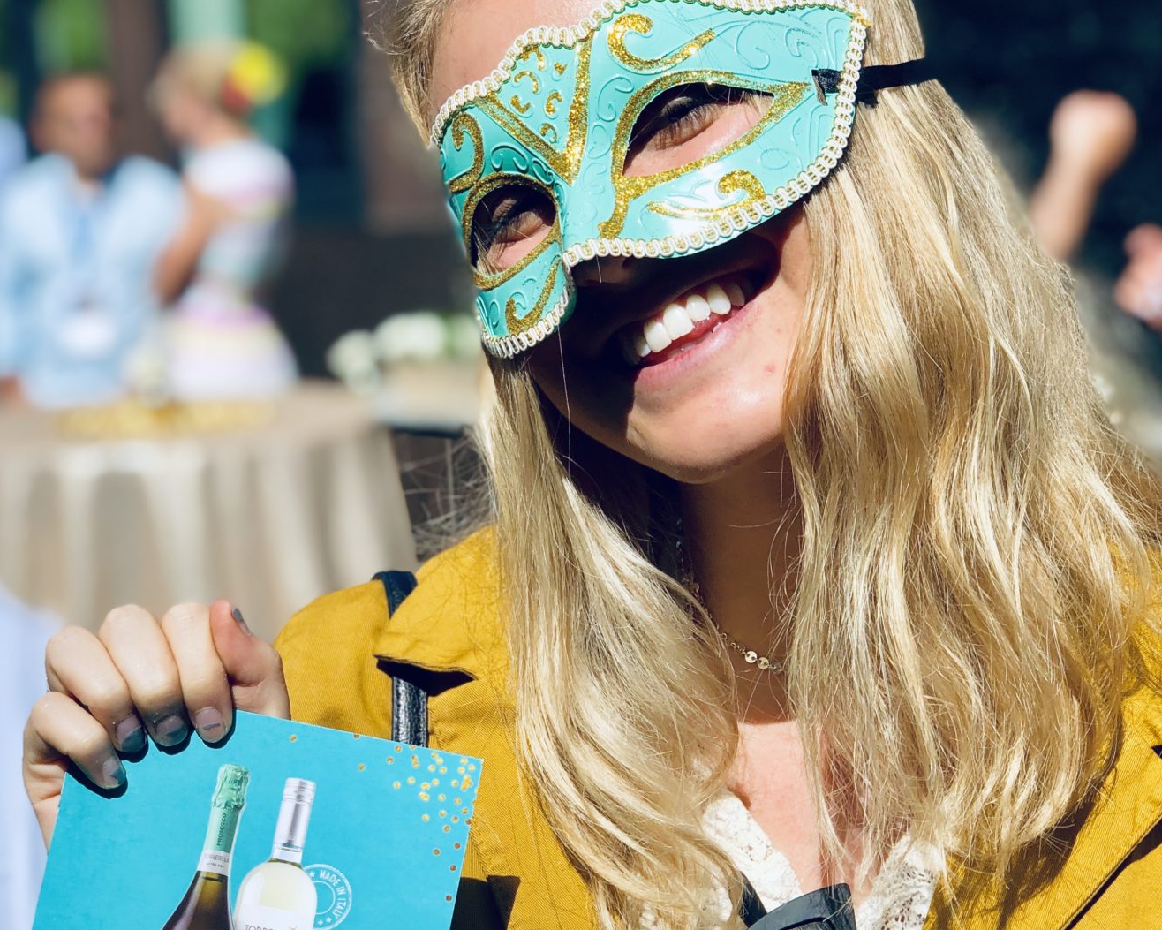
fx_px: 2717
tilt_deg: -9.4
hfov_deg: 24.1
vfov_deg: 19.3
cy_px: 638
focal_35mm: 79
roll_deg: +3.0
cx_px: 584
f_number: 2.4
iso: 16
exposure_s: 1/1263
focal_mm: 6
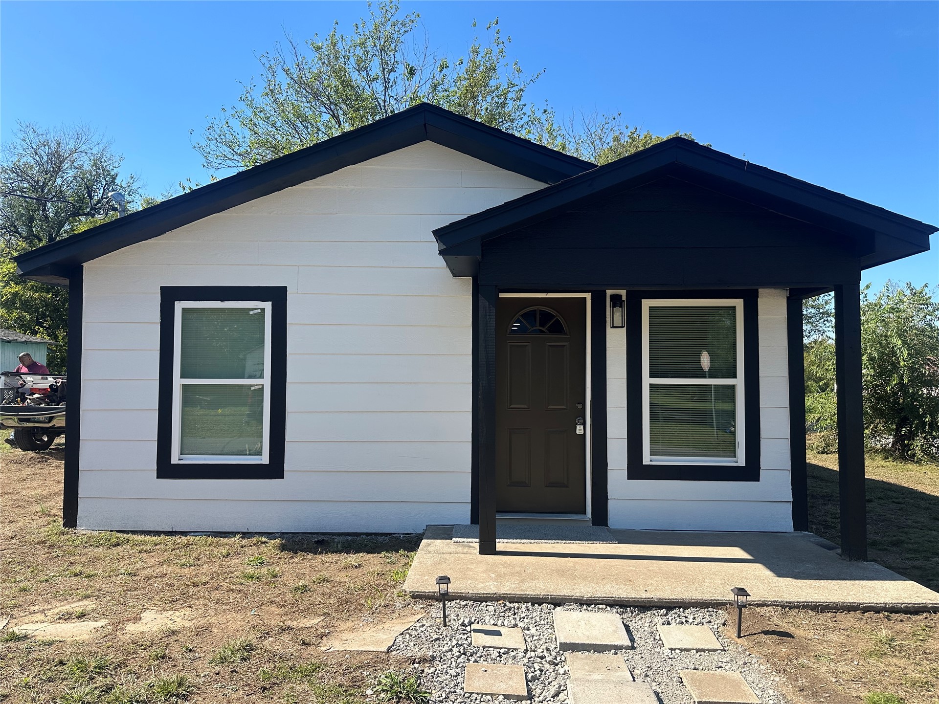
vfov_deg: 56.8
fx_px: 651
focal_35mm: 24
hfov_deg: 71.6
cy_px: 352
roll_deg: -1.4
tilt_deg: +1.3
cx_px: 470
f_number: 1.78
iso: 80
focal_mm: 6.86
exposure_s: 1/2732
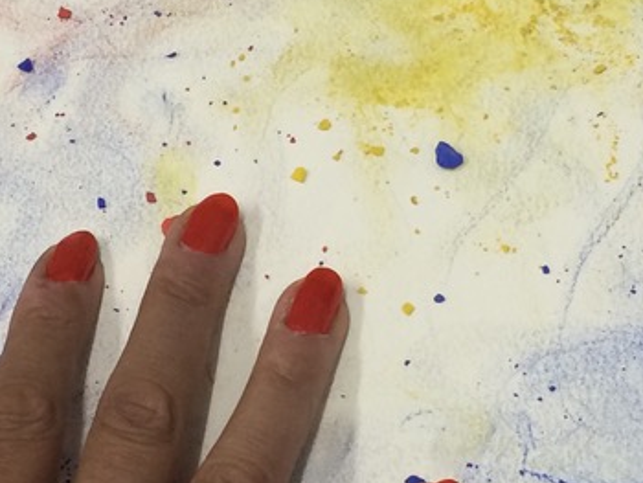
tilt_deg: -62.6
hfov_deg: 18.5
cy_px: 163
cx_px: 322
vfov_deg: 14.0
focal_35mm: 106
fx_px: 1970
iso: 100
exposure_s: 1/33
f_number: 2.2
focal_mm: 4.15
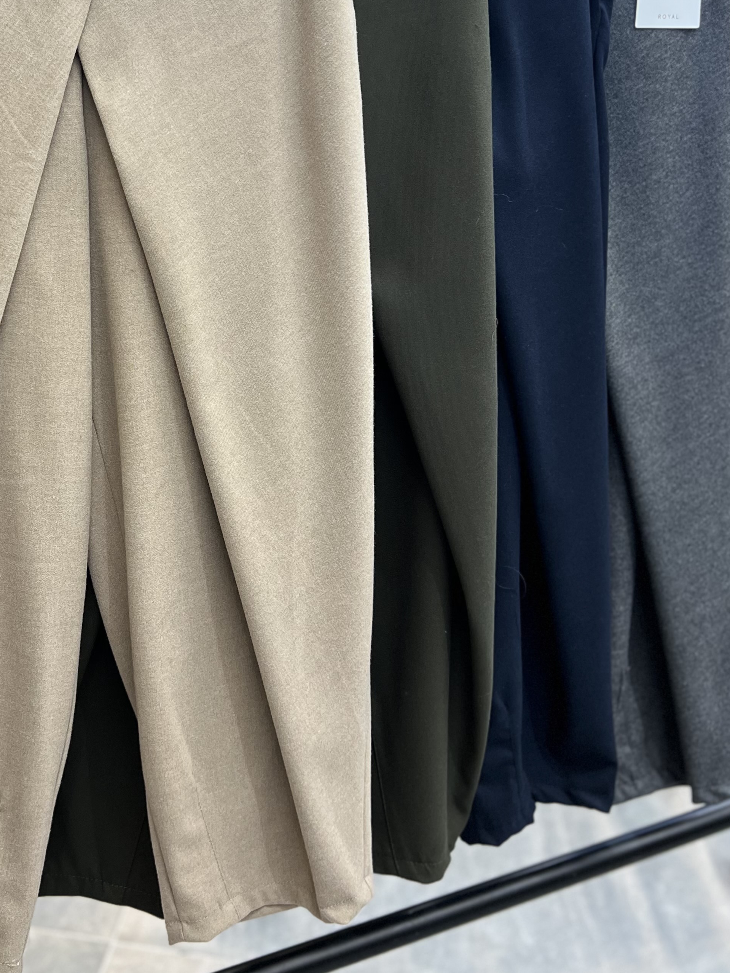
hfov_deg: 34.3
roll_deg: +0.0
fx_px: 1153
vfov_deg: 44.6
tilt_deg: -5.9
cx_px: 166
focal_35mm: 41
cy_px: 271
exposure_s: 1/100
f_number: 1.5
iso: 125
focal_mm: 5.7
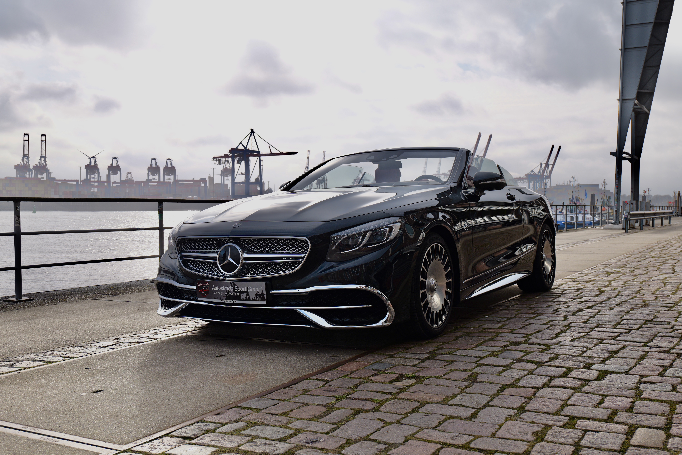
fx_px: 701
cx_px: 341
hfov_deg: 51.9
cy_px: 228
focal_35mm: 37
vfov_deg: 35.9
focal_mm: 37
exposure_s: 1/320
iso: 100
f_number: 8
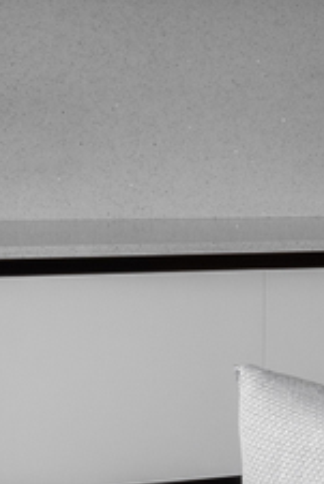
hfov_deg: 6.0
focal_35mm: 228
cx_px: 200
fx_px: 3073
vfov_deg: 9.0
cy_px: 143
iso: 100
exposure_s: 1/2.5
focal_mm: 25
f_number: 13
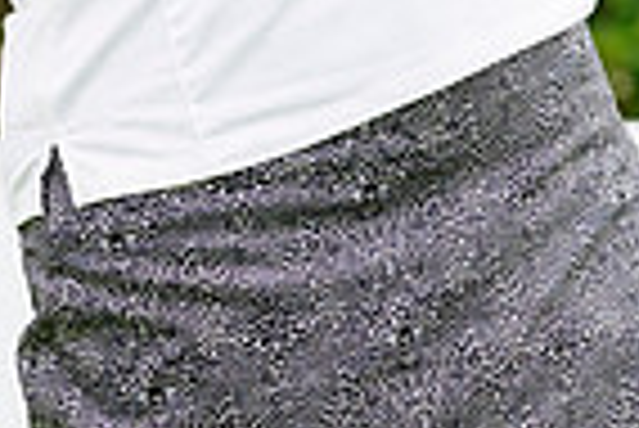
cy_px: -430
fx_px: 14516
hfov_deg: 2.5
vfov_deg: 1.7
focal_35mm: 817
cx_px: 508
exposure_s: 1/2000
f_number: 5
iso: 2000
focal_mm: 200
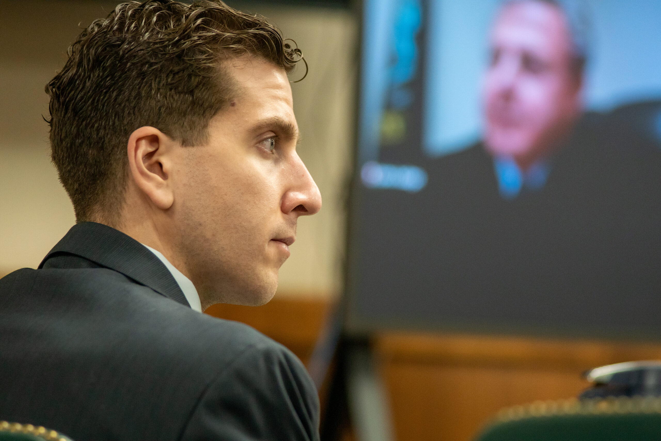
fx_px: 4131
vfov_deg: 6.1
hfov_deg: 9.1
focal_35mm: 225
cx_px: 330
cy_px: 220
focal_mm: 150
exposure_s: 1/100
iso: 1000
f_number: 2.8
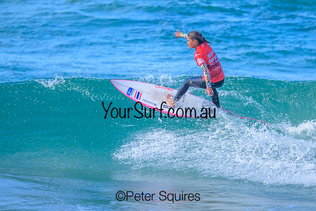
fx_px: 9643
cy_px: 79
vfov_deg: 1.3
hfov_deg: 1.9
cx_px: 213
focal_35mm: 1098
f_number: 6.3
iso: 800
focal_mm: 800
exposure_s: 1/2000
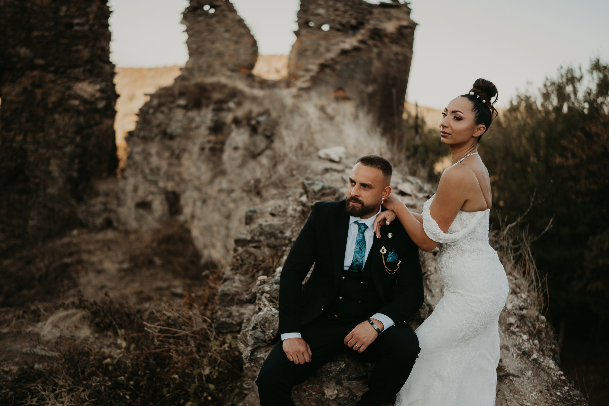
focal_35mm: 35
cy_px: 203
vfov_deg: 37.9
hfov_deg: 54.4
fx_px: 592
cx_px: 304
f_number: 1.4
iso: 100
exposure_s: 1/1000
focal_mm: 35
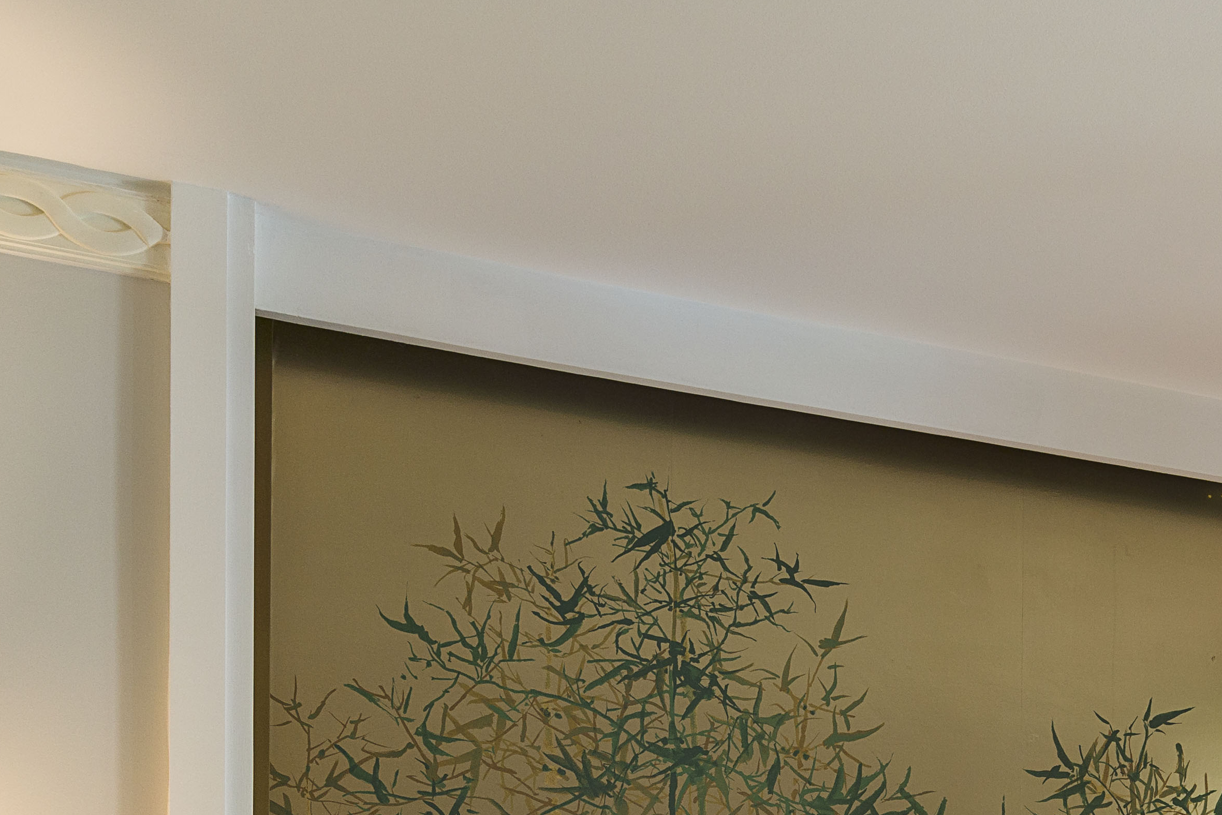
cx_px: 1264
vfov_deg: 18.8
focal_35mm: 64
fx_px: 2173
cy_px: 1216
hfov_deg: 29.1
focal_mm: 19
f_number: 8
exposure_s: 1/15
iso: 100
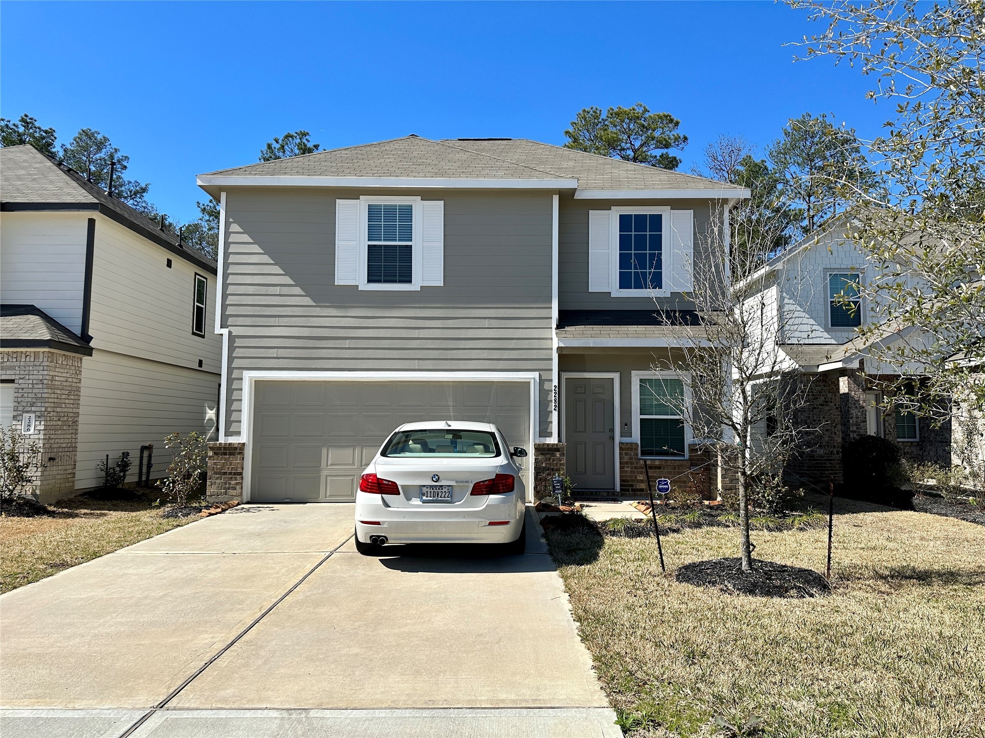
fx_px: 683
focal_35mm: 24
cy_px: 369
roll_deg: -0.1
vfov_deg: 56.8
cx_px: 492
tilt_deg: +3.6
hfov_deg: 71.6
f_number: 1.78
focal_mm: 6.86
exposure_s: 1/5525
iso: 80
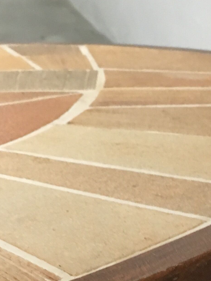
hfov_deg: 15.5
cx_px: 165
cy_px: 301
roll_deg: +0.9
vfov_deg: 19.8
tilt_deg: -25.3
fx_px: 772
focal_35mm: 95
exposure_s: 1/20
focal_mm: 4.15
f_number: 2.2
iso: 200
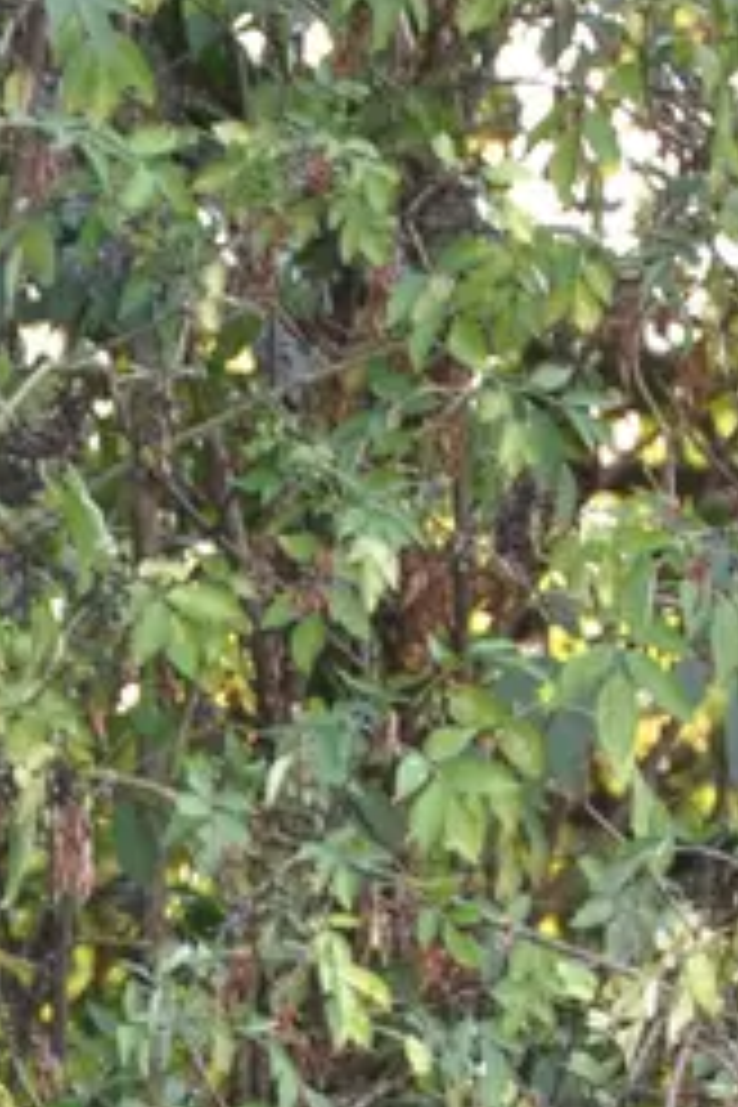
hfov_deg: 2.1
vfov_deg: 3.1
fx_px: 20373
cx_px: -490
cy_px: 2138
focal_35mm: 663
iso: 400
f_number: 5.6
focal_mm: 85
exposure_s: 1/100
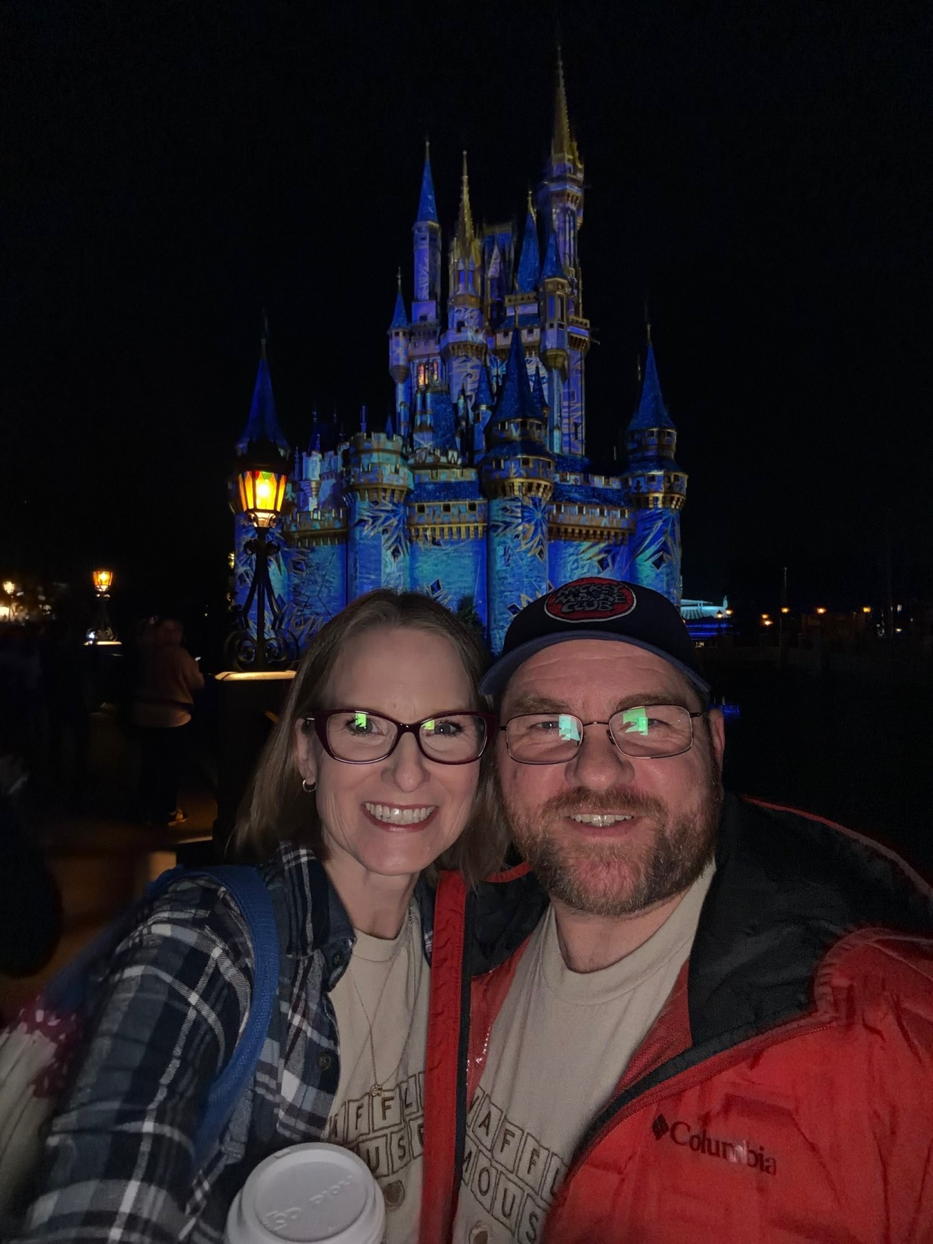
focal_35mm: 19
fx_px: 683
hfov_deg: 68.7
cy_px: 622
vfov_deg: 84.7
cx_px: 466
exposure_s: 1/16
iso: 200
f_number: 1.9
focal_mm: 2.71
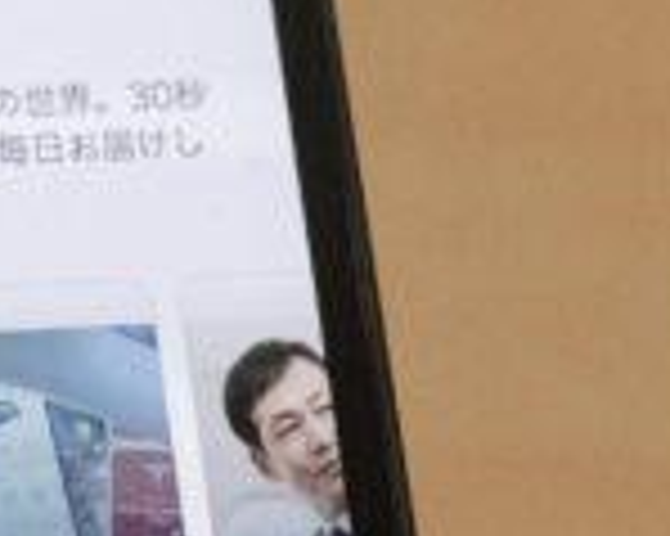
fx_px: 7411
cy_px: -142
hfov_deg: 5.1
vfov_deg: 4.1
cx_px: -414
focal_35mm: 374
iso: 4000
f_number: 7.1
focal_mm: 54
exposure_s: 1/640
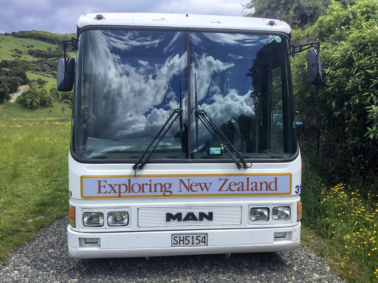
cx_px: 189
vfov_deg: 45.4
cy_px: 142
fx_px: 339
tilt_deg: -1.9
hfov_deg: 58.4
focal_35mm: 31
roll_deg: -2.0
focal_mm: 3.3
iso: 25
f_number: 2.4
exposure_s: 1/1116
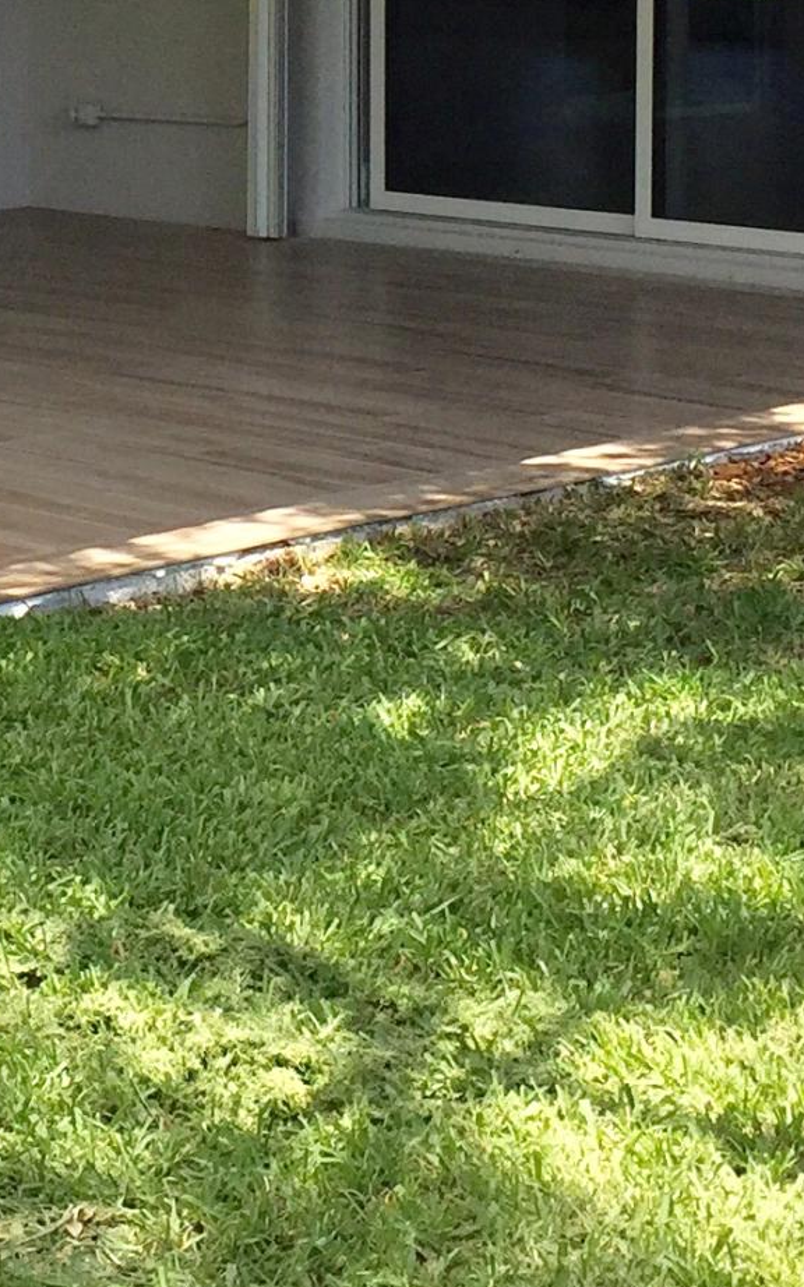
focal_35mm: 100
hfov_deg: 12.8
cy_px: 131
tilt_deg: -6.5
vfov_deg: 20.4
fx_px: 3507
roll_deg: -0.6
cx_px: -112
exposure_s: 1/920
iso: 32
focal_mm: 4.15
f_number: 2.2
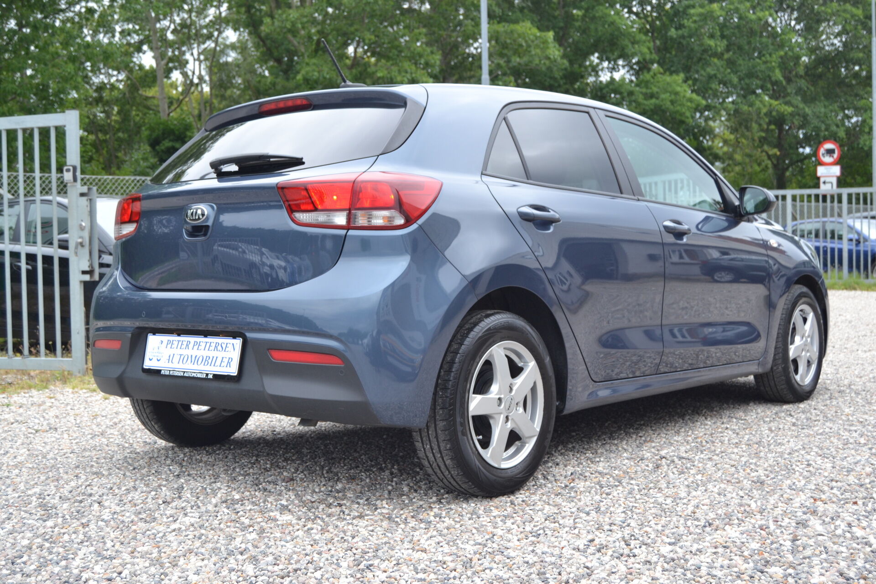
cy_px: 292
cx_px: 438
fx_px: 1022
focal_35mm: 42
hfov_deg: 46.4
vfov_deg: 31.9
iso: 180
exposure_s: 1/125
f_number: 5.6
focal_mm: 28
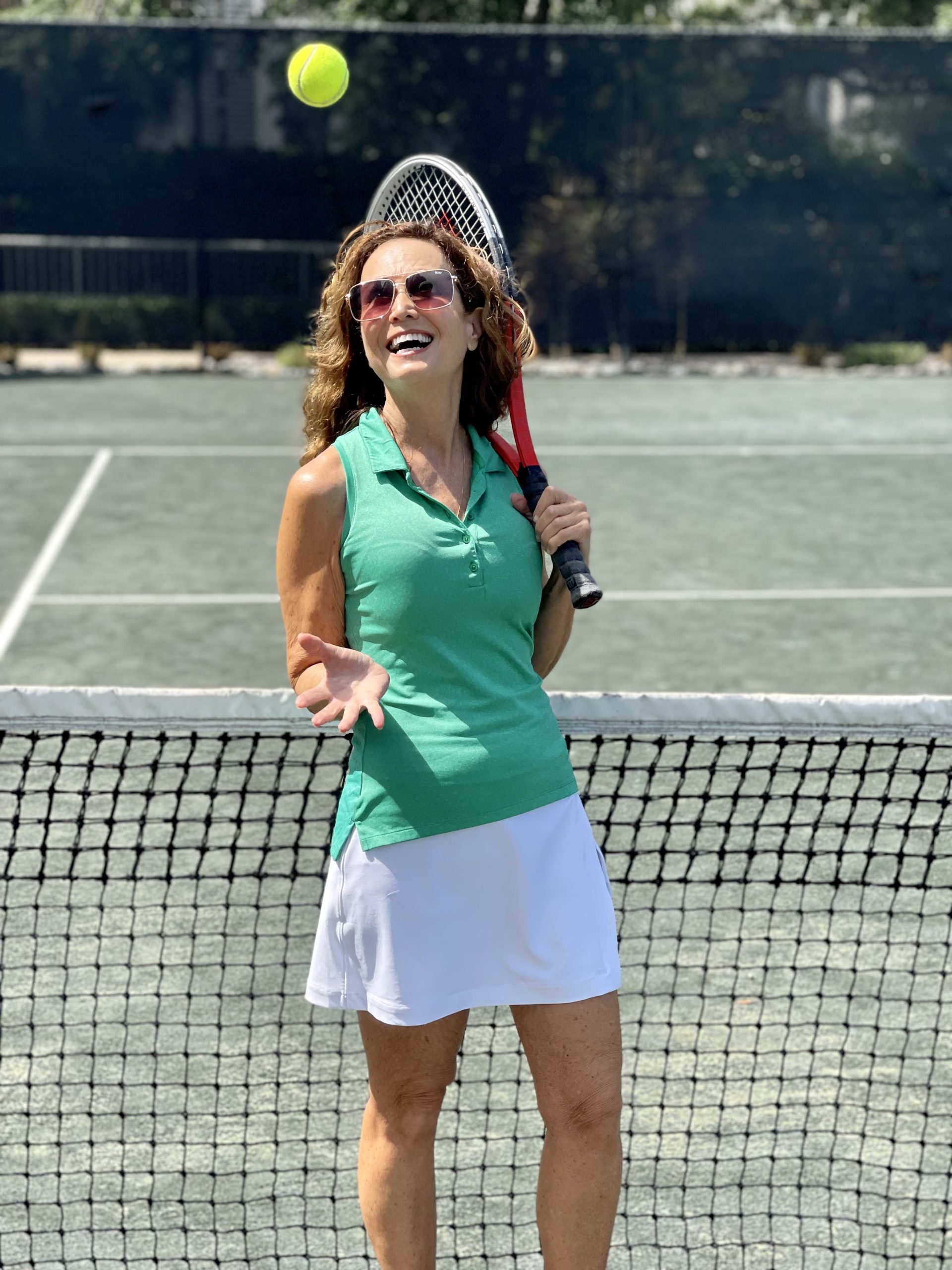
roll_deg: -1.0
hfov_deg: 22.9
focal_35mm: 64
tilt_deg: -10.3
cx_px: 476
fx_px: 2347
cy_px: 635
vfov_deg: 30.3
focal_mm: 7.5
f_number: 2.2
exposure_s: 1/797
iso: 32
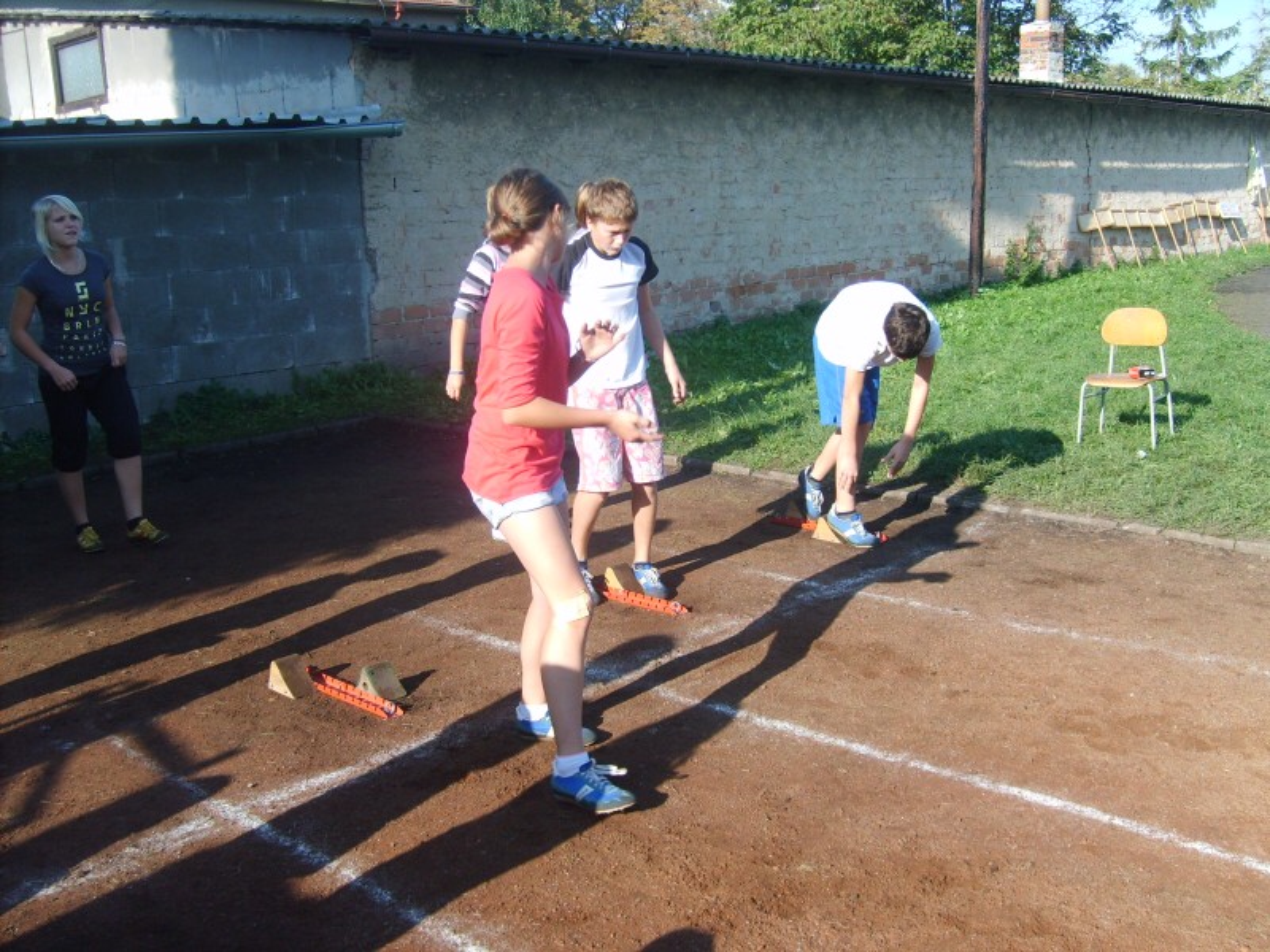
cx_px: 635
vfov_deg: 40.7
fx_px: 1284
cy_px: 476
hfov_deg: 52.6
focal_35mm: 35
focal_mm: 5.8
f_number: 2.8
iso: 50
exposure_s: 1/500
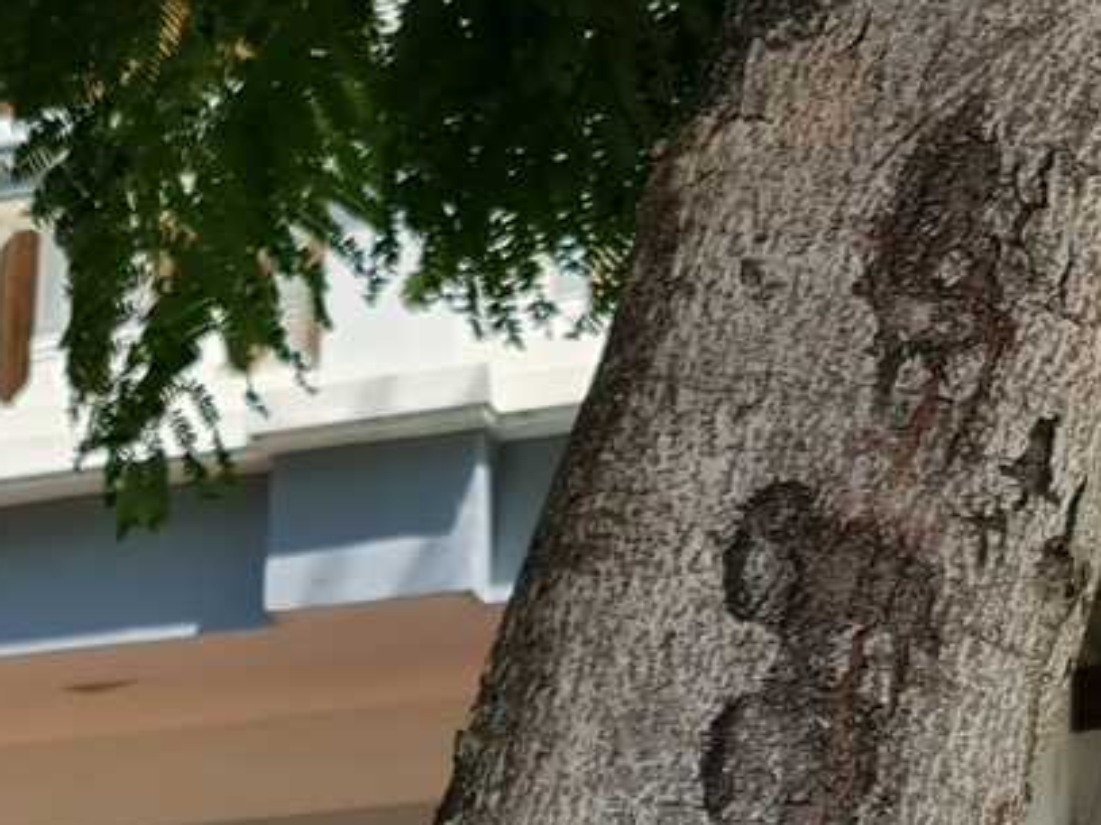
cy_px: 1569
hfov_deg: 15.7
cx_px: -35
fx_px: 3911
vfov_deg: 11.1
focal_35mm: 123
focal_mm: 7
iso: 50
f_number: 1.8
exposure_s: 1/289
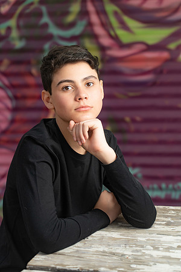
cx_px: 90
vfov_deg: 19.5
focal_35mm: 105
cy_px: 136
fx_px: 792
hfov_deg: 13.0
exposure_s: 1/250
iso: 200
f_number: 4
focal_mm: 105
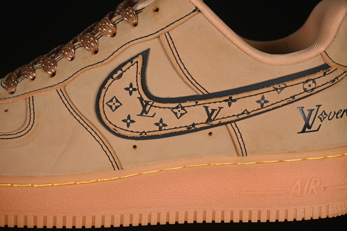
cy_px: 116
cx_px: 174
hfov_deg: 27.0
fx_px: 723
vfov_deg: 18.2
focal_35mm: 75
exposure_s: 1/60
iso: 160
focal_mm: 50
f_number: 7.1
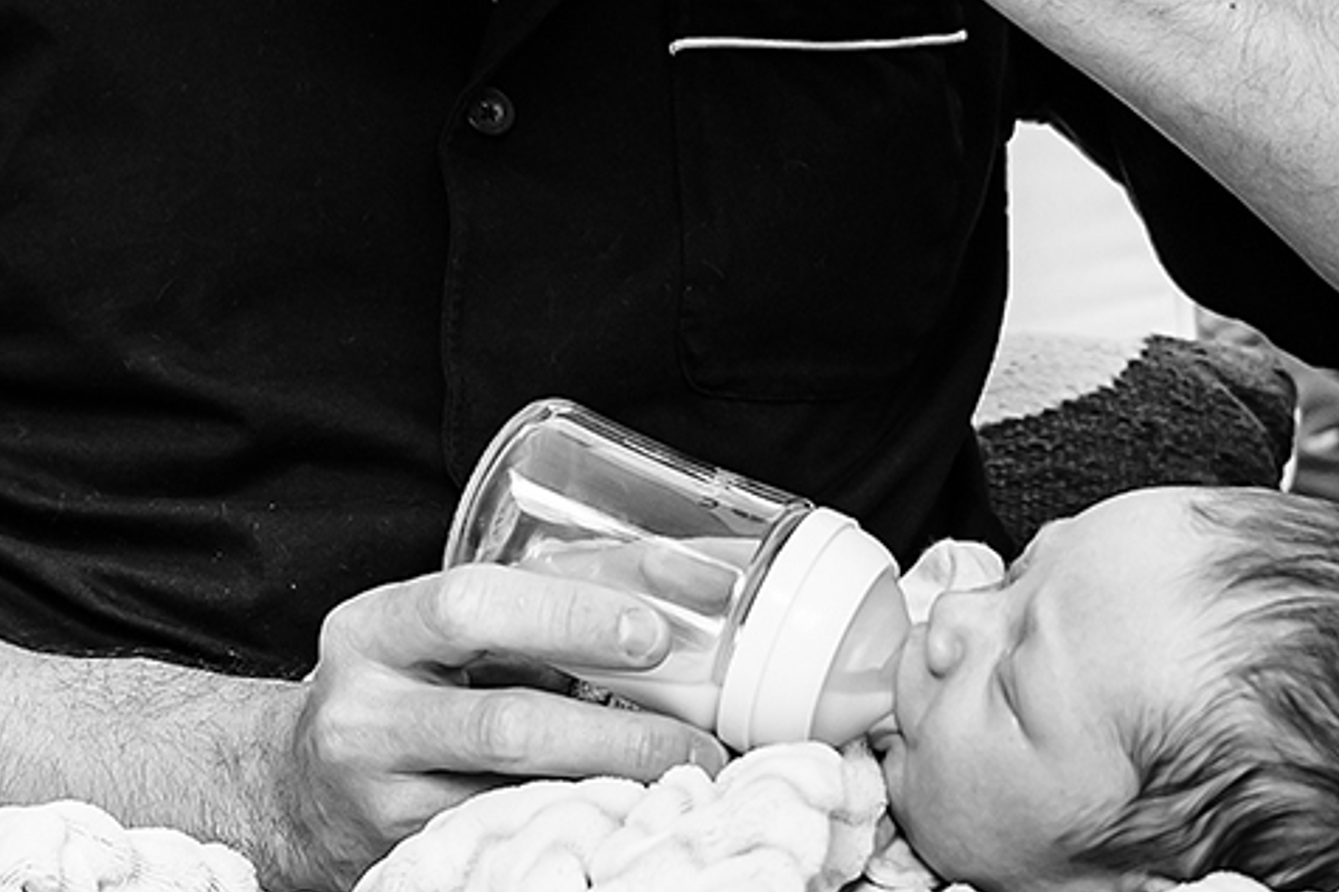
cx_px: 154
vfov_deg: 11.3
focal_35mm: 121
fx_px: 4499
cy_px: 307
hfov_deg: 16.7
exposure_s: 1/1000
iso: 160
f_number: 2.8
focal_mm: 24
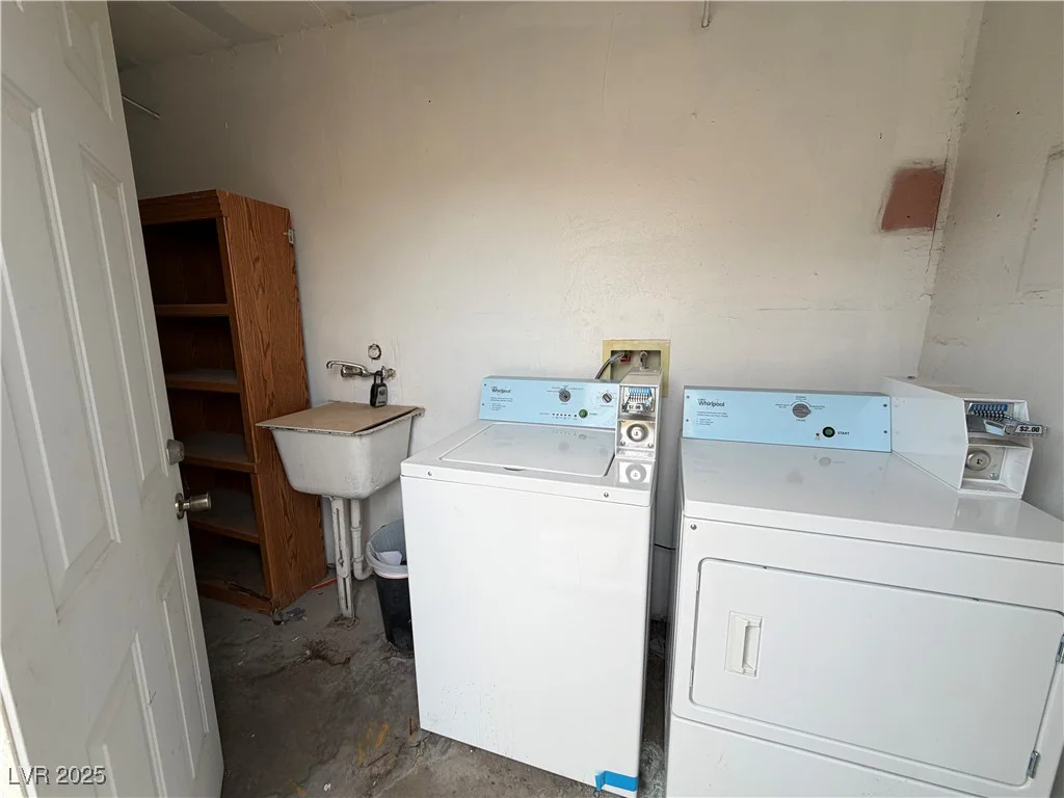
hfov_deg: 102.1
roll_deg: +0.2
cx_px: 532
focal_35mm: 14
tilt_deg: -10.8
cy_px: 399
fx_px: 430
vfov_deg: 85.7
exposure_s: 1/120
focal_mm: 2.22
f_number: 2.2
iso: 40
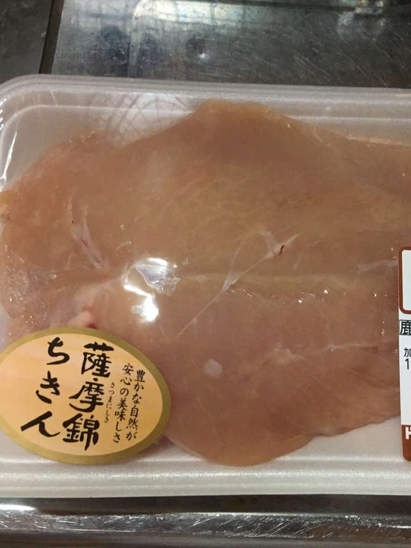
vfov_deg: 47.9
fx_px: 617
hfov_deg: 36.5
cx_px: 271
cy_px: 274
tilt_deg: -75.5
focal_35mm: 39
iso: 200
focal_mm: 4.15
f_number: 2.2
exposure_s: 1/30
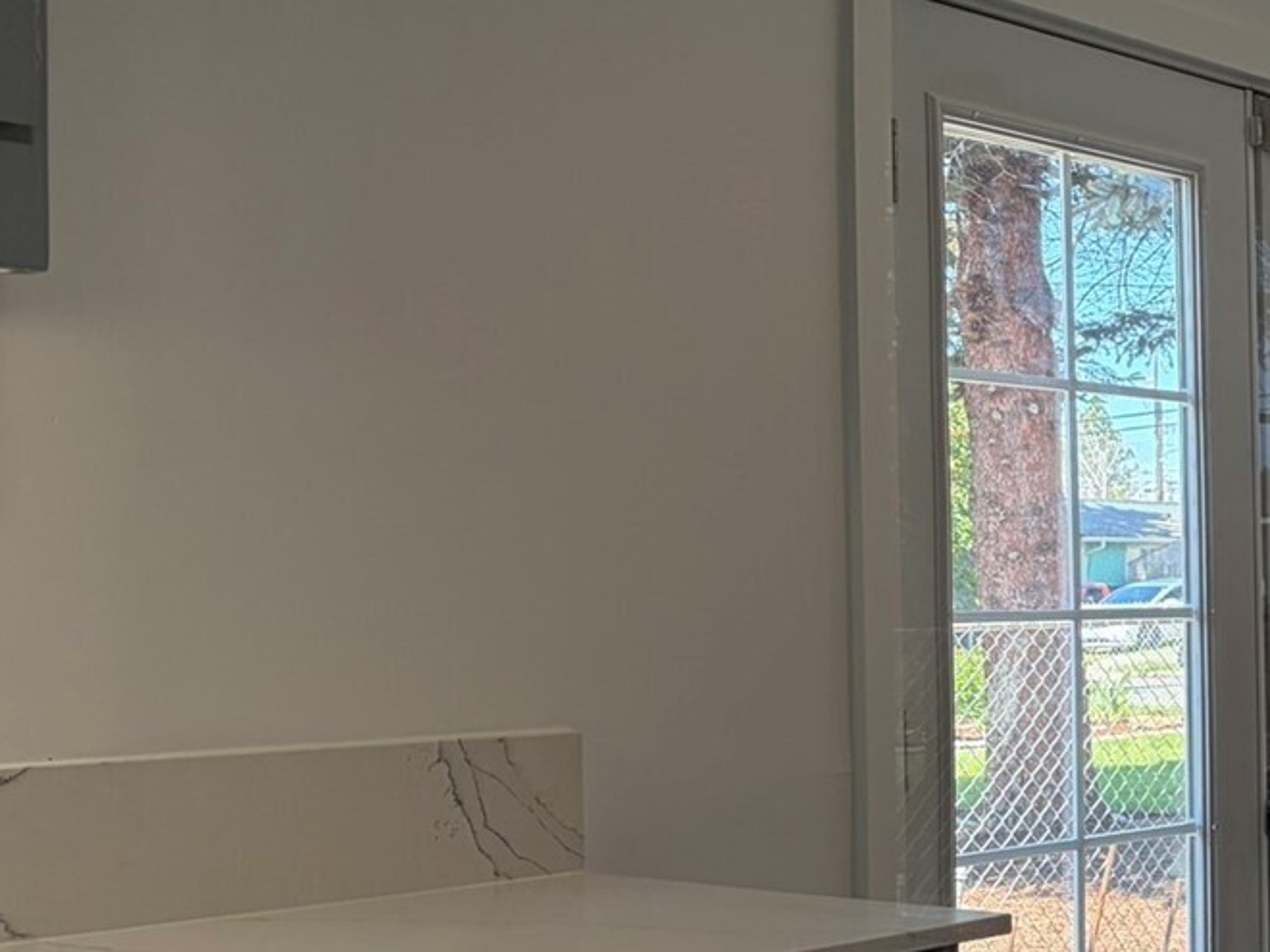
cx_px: 1507
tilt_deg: -0.1
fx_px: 2311
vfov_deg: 23.2
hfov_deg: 27.3
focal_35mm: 63
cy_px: 615
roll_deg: +0.6
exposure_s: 1/208
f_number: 1.6
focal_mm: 5.96
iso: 80
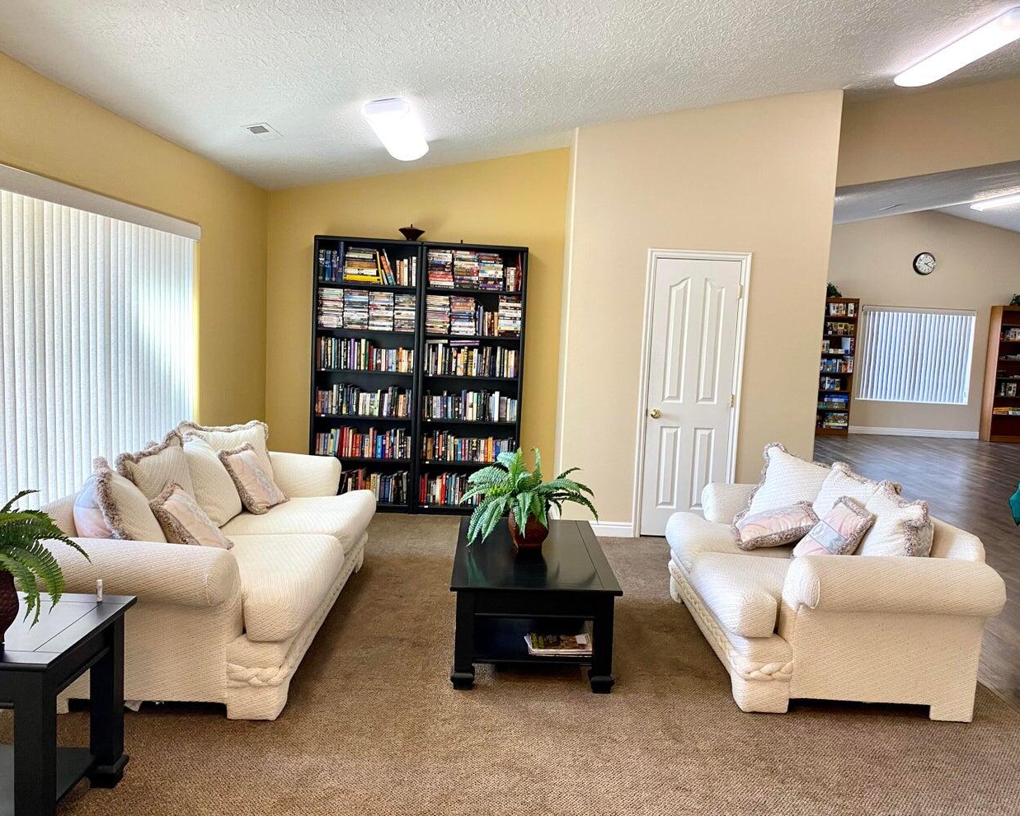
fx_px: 845
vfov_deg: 51.5
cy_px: 418
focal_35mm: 28
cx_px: 533
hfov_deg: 62.2
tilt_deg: -6.3
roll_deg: -3.6
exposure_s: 1/60
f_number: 1.8
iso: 80
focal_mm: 4.25
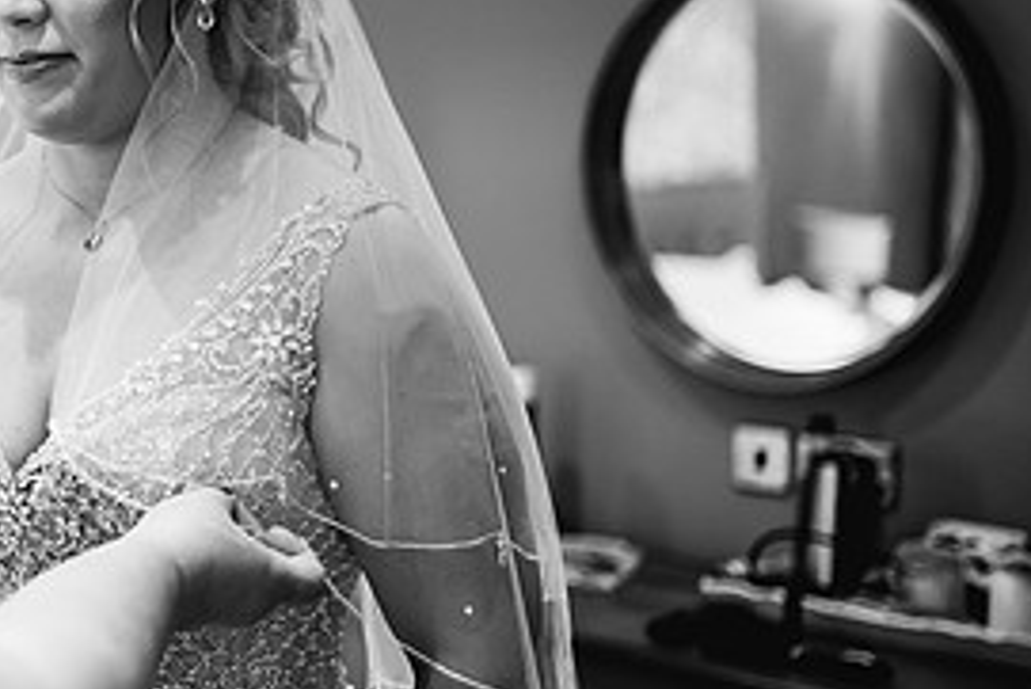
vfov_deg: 18.1
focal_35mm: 75
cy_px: 215
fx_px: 2149
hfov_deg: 25.6
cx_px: 0
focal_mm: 35
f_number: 1.4
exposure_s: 1/250
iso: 800
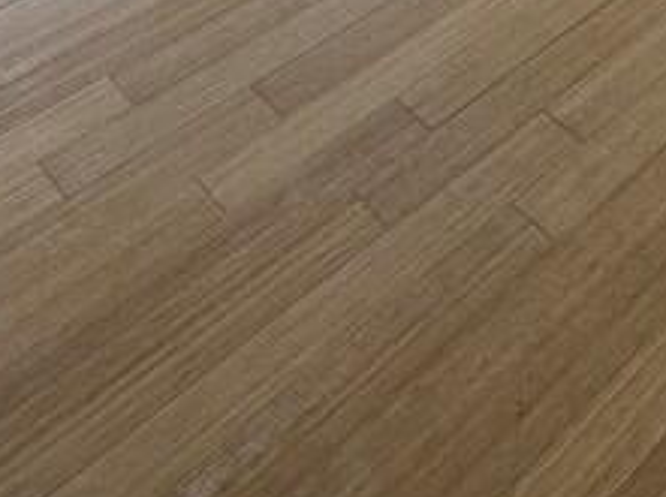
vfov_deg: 16.0
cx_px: 443
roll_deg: -1.8
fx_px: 1249
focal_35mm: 65
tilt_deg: -12.9
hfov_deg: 29.7
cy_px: -569
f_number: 2.2
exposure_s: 1/256
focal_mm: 2.22
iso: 40
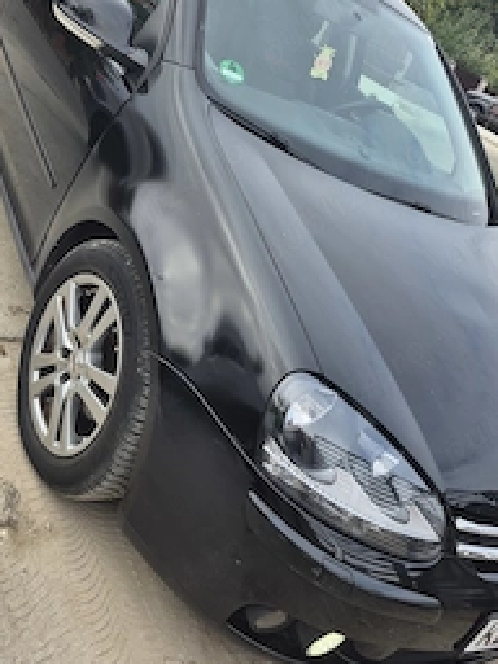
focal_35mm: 36
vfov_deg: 50.8
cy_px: 246
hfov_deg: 39.7
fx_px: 691
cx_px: 252
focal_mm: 5.4
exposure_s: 1/313
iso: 25
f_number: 1.8
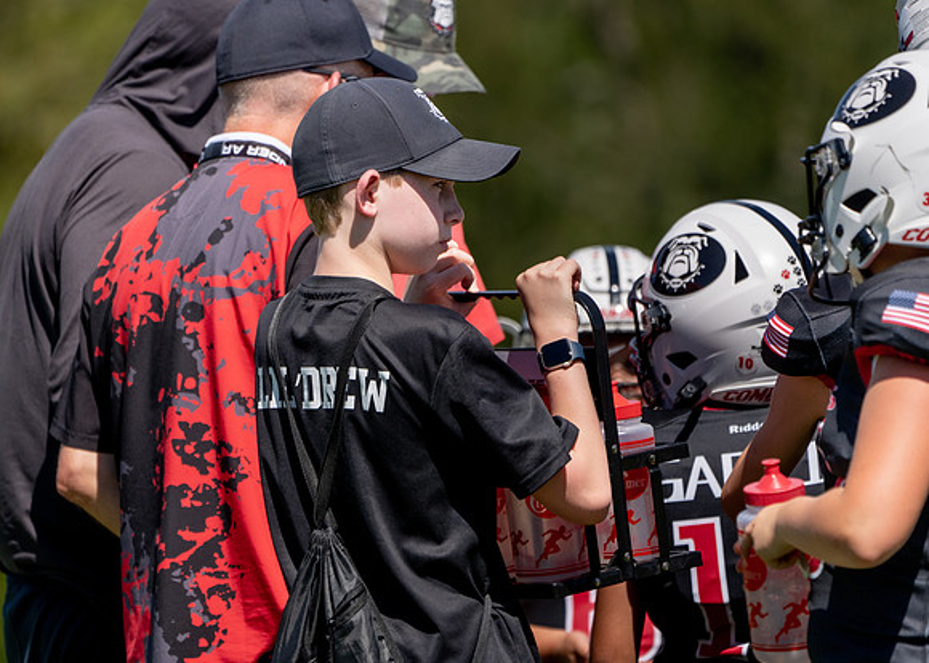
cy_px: 314
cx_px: 395
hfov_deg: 3.6
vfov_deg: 2.6
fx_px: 14786
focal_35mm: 561
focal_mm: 400
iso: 320
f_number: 5.6
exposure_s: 1/2000
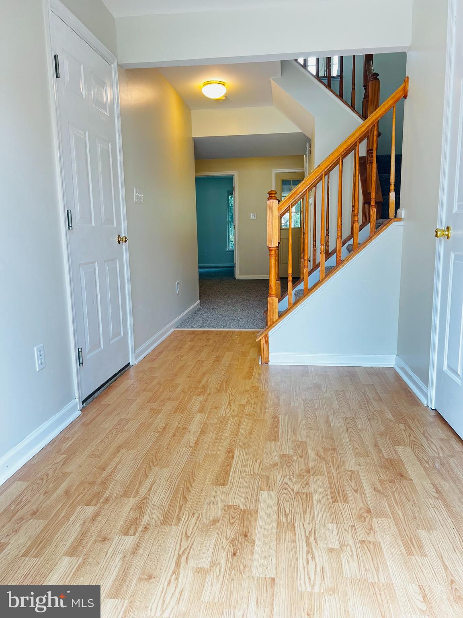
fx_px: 464
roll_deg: +1.0
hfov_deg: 53.1
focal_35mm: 26
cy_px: 309
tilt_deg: -8.8
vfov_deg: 67.3
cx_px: 232
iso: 100
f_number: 1.5
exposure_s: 1/120
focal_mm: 5.7
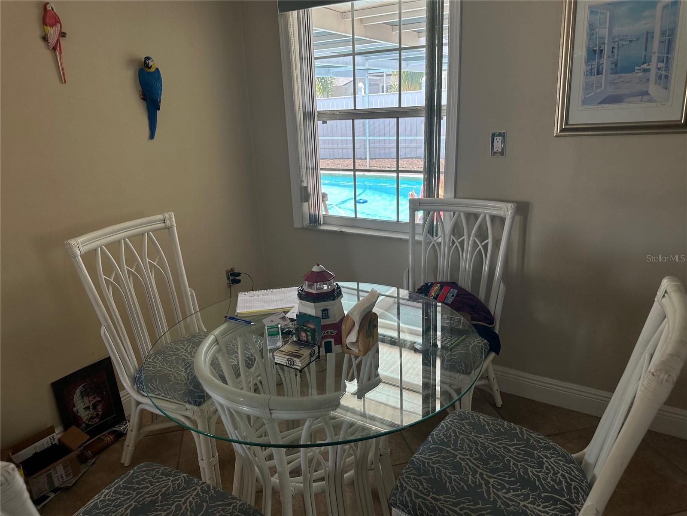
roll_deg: +3.0
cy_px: 258
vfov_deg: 56.8
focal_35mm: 24
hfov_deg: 71.6
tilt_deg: -17.7
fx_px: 476
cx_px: 344
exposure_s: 1/121
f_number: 1.78
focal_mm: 6.86
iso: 64
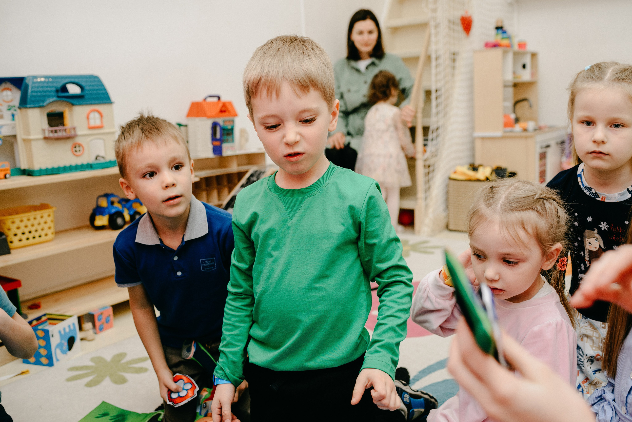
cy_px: 211
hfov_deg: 54.4
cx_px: 316
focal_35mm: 35
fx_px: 615
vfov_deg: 37.9
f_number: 3.2
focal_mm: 35
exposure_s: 1/160
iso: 400
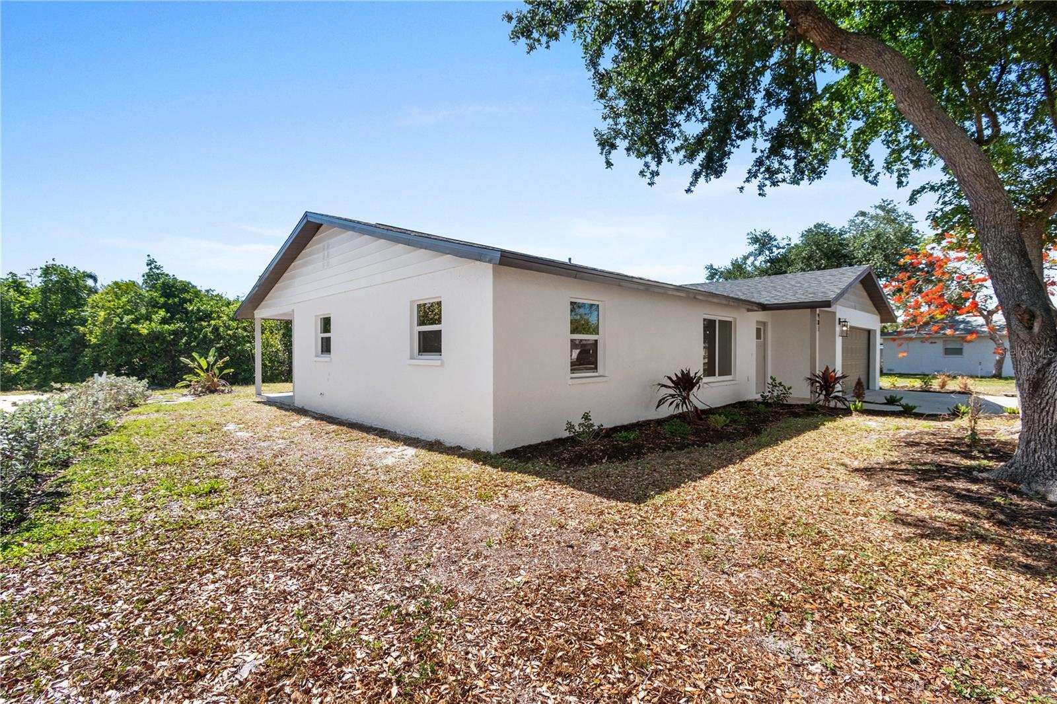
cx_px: 528
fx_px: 440
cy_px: 352
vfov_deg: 77.3
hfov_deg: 100.4
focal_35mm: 15
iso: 800
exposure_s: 1/1000
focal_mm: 10
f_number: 7.1
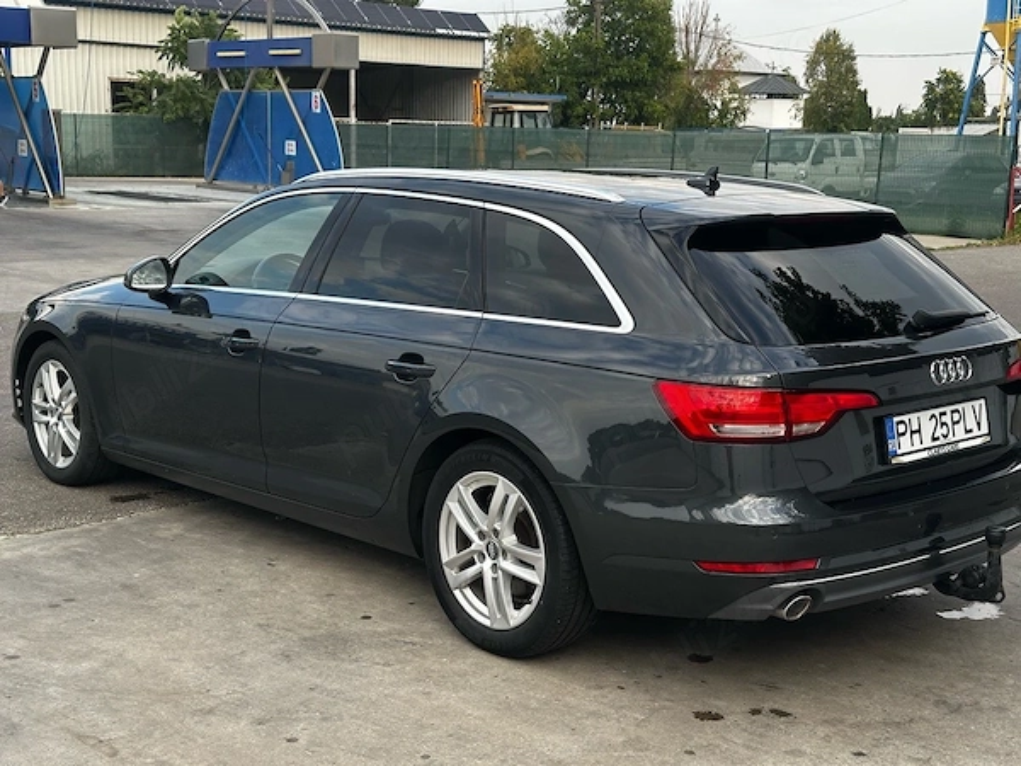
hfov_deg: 39.7
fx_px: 1416
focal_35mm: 48
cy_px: 383
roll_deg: -1.6
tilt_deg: -10.3
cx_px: 510
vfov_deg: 30.3
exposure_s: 1/467
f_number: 1.78
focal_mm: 6.86
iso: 64
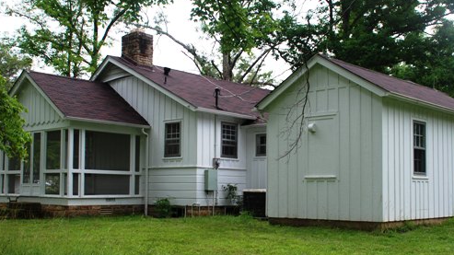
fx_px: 590
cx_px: 242
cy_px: 147
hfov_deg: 42.1
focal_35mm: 49
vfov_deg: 24.4
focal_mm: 24
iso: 100
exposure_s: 1/125
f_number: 5.6
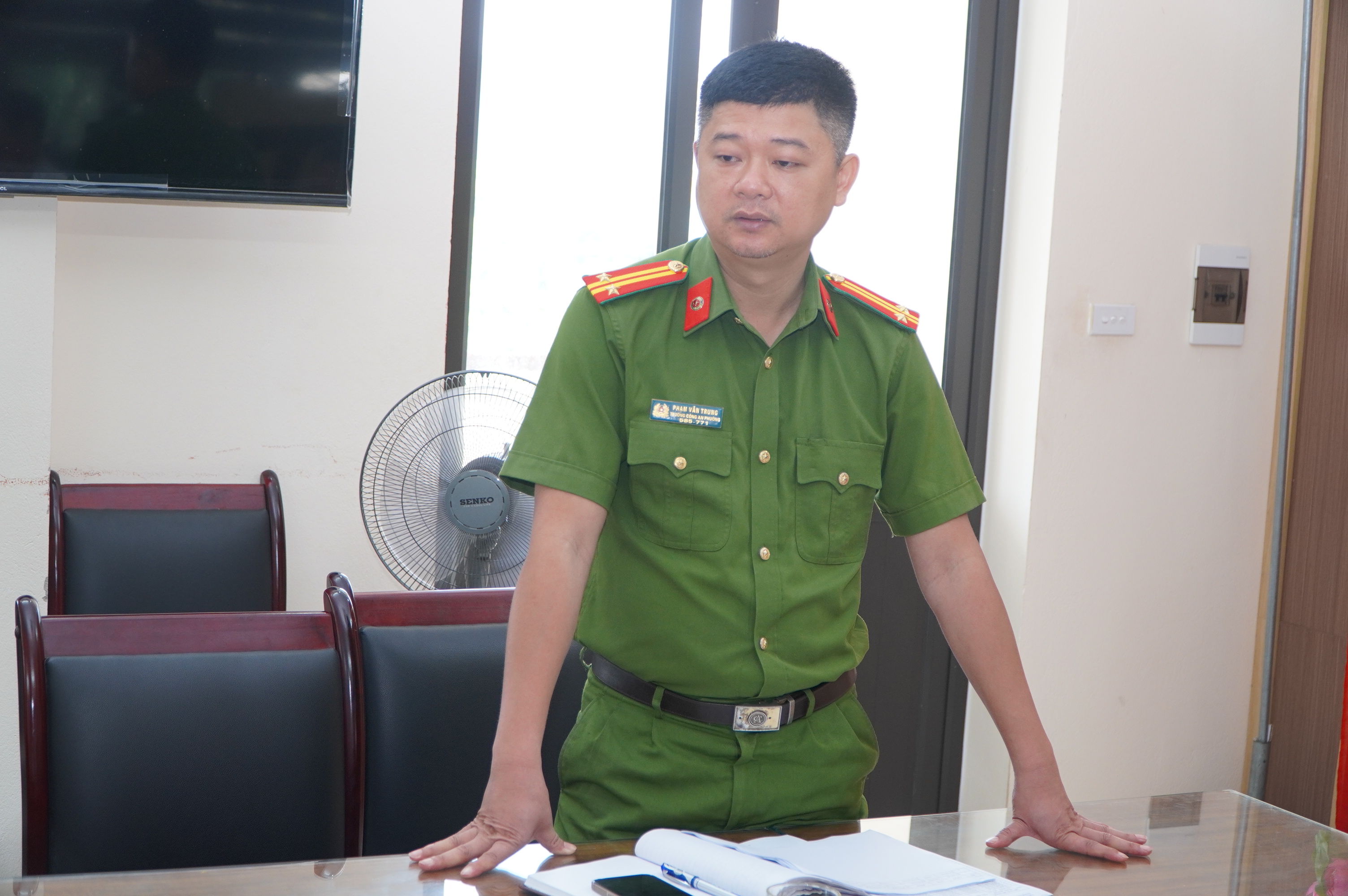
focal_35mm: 54
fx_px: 2020
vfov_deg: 25.0
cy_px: 448
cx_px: 674
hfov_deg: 36.9
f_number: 4
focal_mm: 36
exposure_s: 1/160
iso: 640
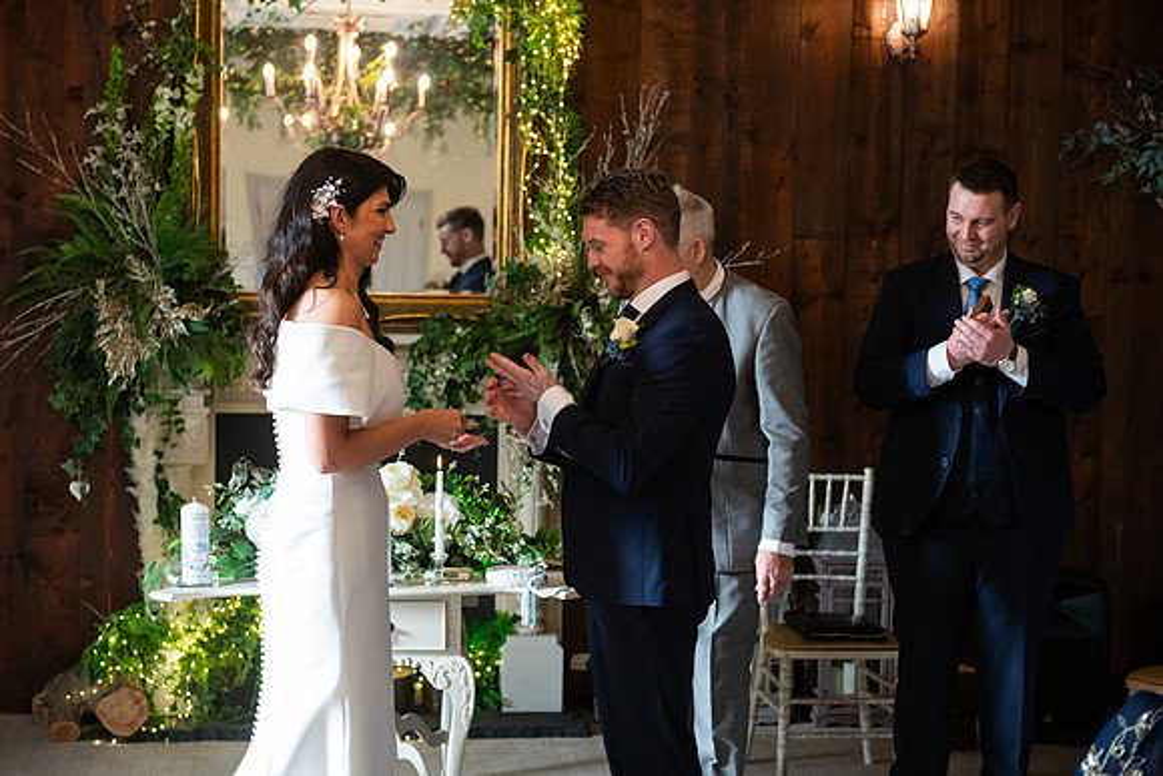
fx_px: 2003
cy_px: 388
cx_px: 582
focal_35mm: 62
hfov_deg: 32.4
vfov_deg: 21.9
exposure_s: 1/160
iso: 1000
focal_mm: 62
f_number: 3.5
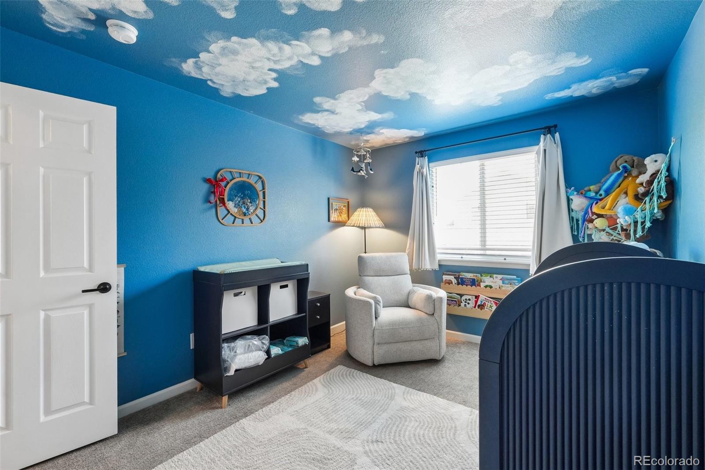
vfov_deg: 77.3
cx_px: 352
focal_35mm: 15
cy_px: 235
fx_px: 294
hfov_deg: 100.4
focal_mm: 10
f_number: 8
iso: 800
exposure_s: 1/2
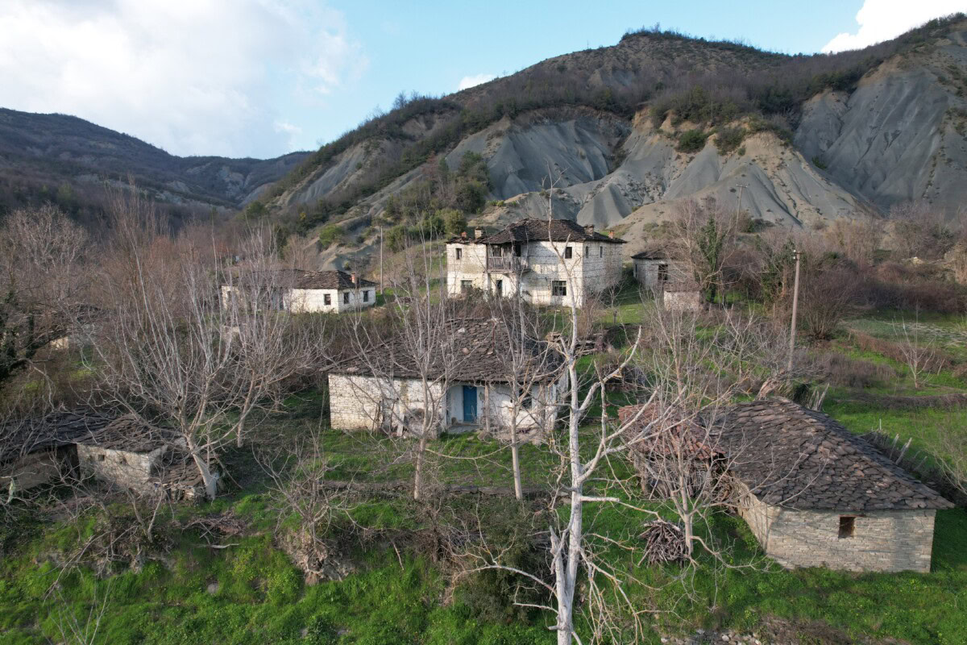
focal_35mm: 22
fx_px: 591
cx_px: 484
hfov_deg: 78.6
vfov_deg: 57.2
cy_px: 322
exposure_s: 1/640
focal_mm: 8.4
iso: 140
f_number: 2.8
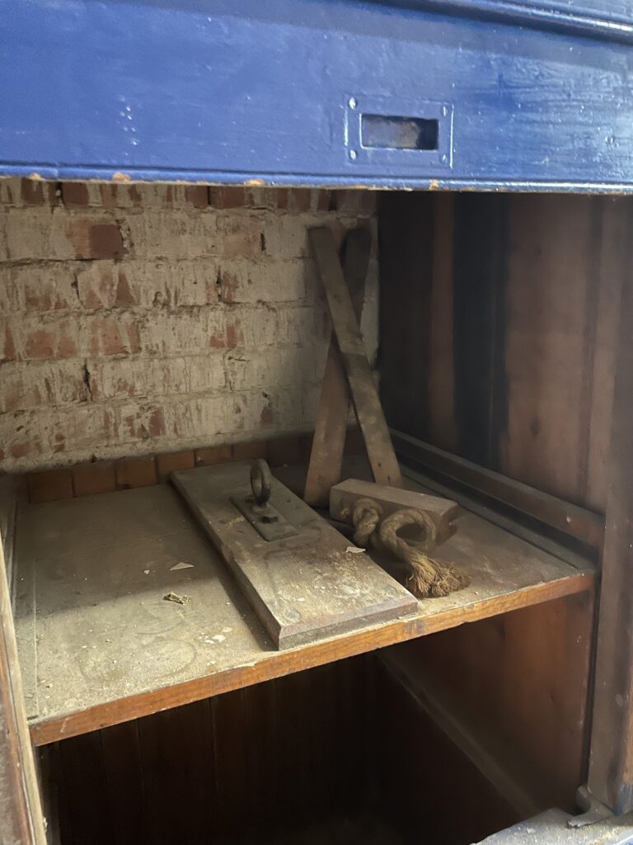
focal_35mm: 26
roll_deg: +1.1
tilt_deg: -10.1
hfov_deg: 53.1
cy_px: 422
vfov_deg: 67.3
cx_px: 316
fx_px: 634
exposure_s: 1/13
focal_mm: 4.2
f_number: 1.6
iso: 400
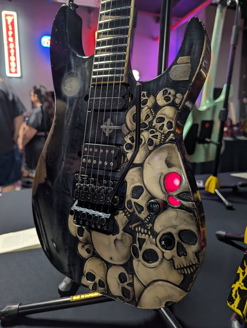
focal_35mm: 24
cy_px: 164
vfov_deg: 71.5
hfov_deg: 56.9
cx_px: 124
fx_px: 228
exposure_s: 1/120
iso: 599
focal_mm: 6.81
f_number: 1.85
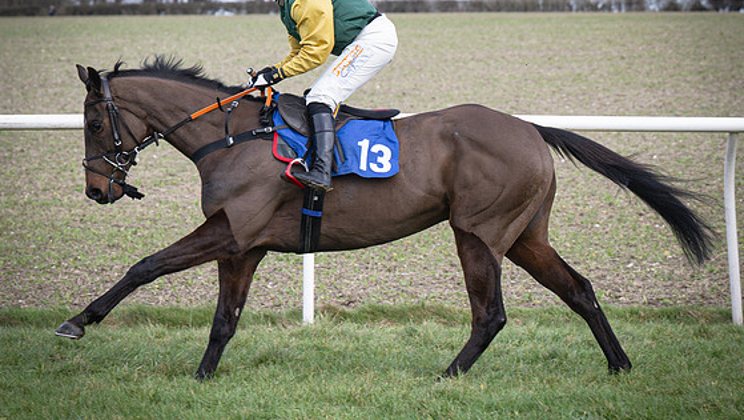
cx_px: 319
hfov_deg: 9.7
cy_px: 179
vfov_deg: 5.5
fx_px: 4362
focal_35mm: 221
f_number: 4
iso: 200
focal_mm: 84
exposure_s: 1/800
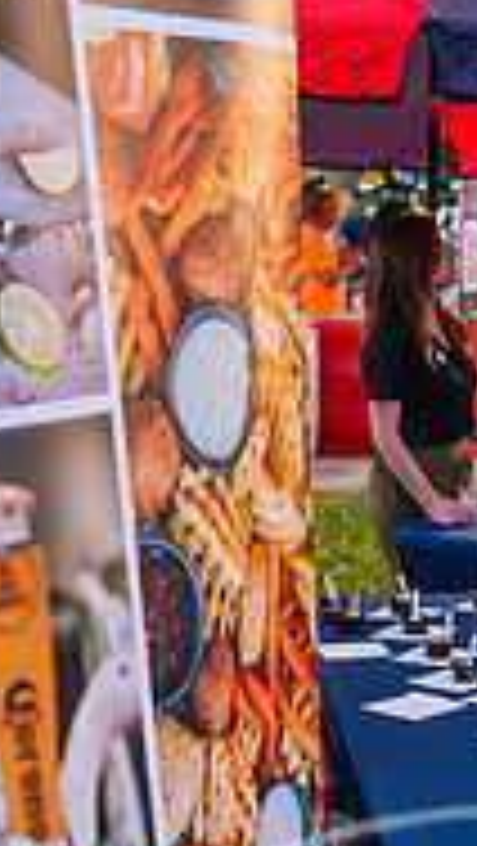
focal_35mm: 87
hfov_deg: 13.3
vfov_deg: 24.4
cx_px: 657
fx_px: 1953
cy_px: 477
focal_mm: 27
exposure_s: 1/500
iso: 1250
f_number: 4
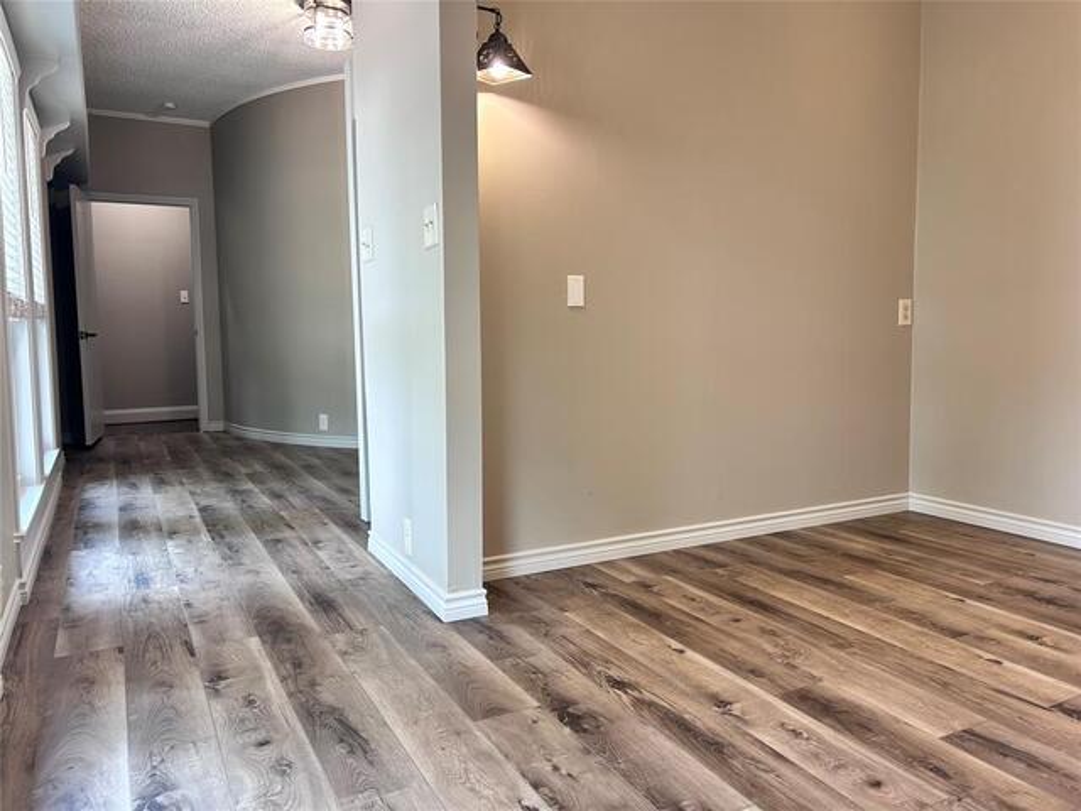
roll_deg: +1.2
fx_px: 812
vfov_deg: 53.1
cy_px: 406
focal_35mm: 26
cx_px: 540
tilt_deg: -5.3
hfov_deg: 67.3
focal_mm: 5.7
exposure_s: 1/60
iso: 64
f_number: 1.5
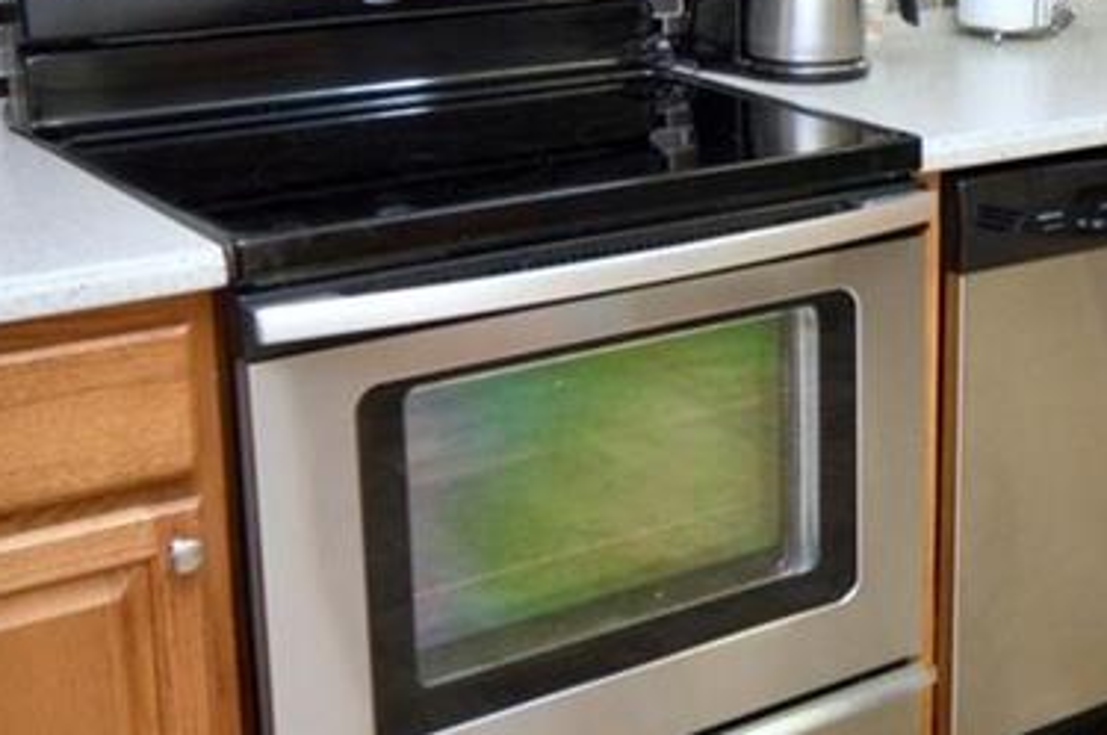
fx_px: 1965
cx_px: 1072
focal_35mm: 64
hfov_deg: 29.6
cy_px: 202
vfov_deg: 21.0
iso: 320
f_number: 4.5
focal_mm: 10
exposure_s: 1/30
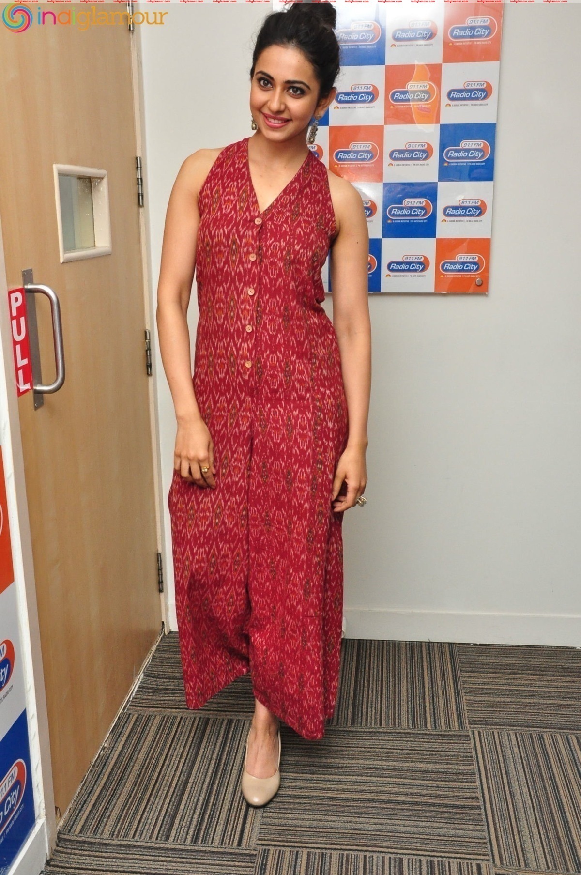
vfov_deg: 51.3
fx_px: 910
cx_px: 290
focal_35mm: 38
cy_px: 438
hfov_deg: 35.4
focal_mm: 25
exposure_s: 1/125
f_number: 10
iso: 1600
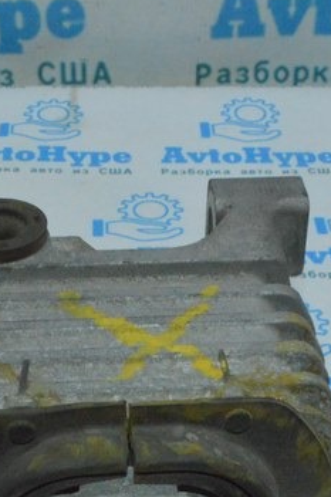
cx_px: 139
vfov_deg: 25.0
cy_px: 438
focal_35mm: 79
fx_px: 1091
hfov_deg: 17.2
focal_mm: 18
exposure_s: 1/200
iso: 6400
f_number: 16
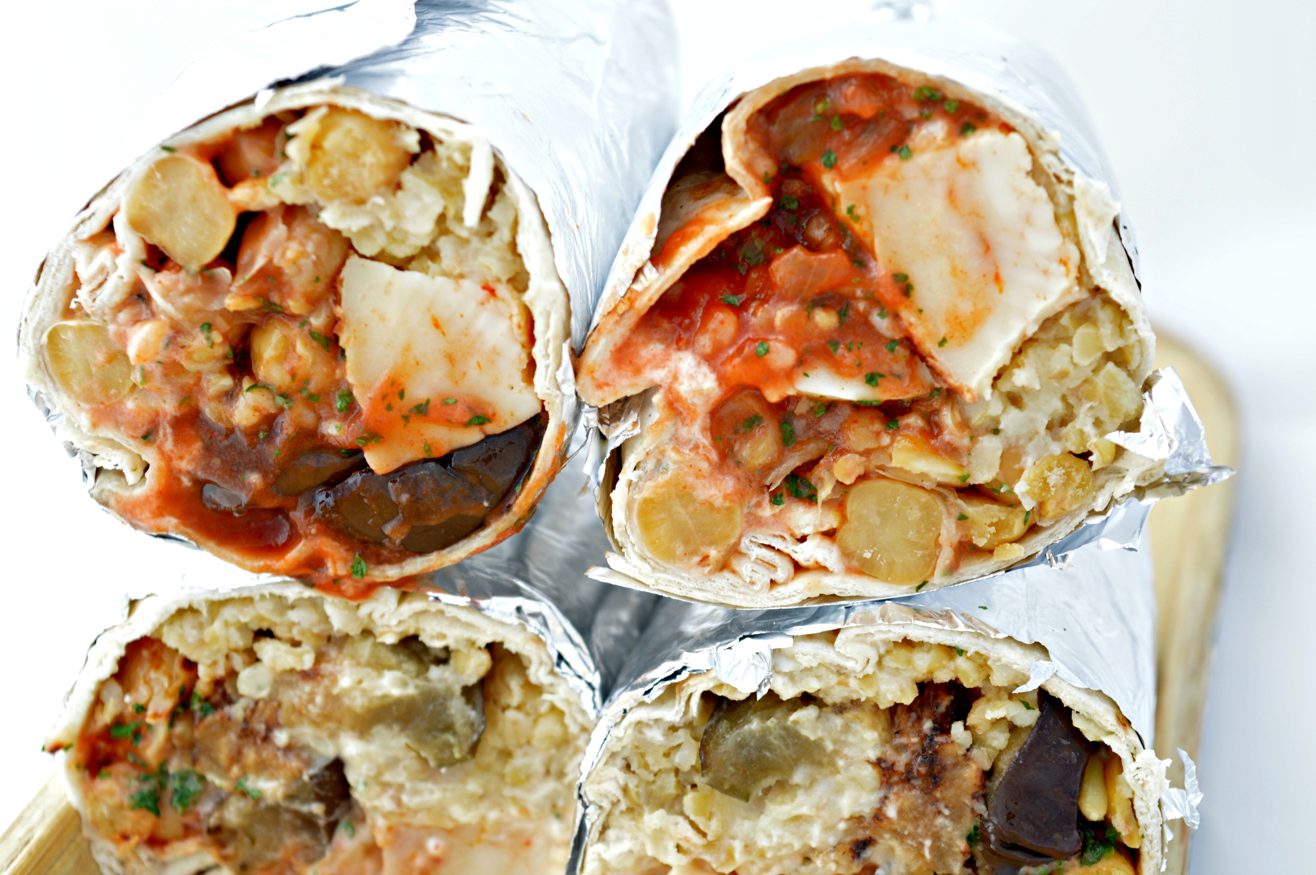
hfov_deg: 24.6
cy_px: 438
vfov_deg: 16.5
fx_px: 3013
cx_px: 658
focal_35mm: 82
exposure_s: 1/50
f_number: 5.6
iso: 200
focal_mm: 55
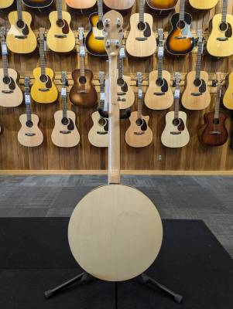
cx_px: 116
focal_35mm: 24
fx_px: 215
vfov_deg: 71.5
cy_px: 154
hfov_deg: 56.9
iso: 52
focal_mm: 6.81
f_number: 1.85
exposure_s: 1/60
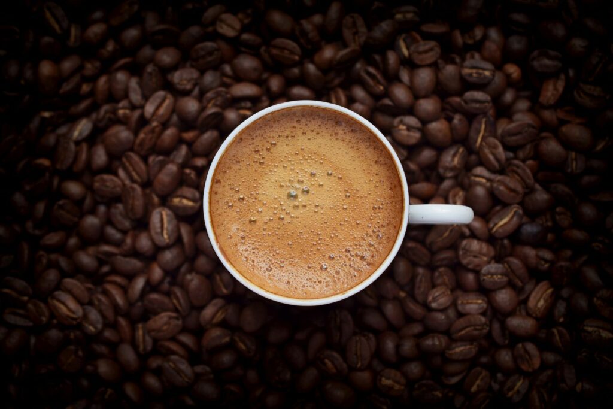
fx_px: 1022
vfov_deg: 22.6
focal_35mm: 60
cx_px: 306
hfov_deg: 33.4
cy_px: 204
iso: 100
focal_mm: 40
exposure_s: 1/60
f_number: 4
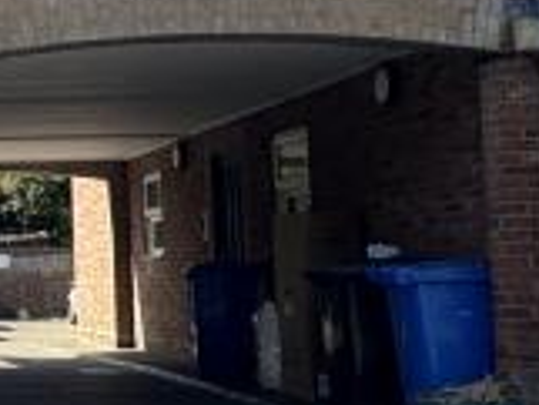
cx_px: -331
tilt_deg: +5.5
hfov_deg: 18.7
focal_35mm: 89
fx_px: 1387
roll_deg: +0.4
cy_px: 161
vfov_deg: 16.6
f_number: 2.2
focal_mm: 2.22
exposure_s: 1/587
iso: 40
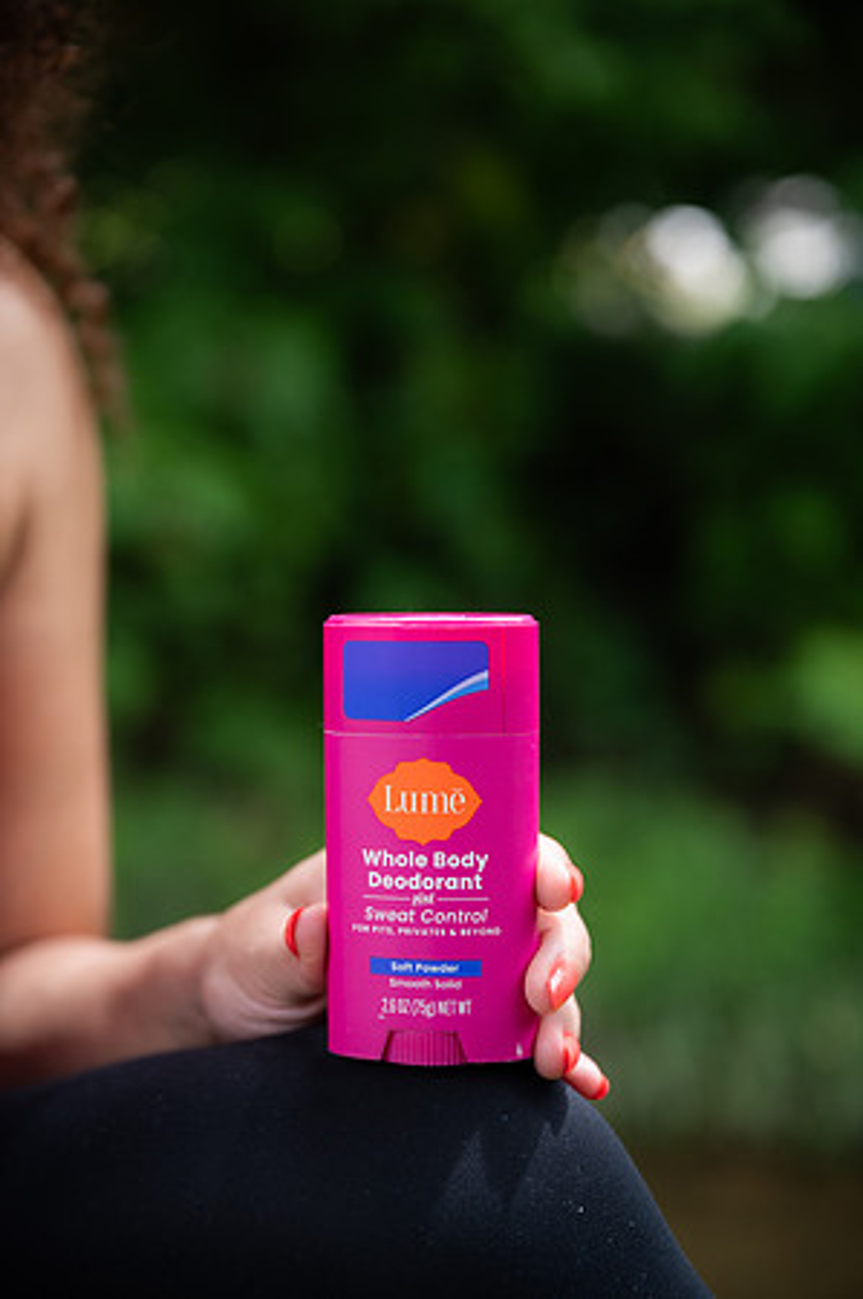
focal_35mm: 70
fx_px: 2523
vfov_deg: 28.9
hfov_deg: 19.4
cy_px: 650
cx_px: 432
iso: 125
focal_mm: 70
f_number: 3.5
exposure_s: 1/200
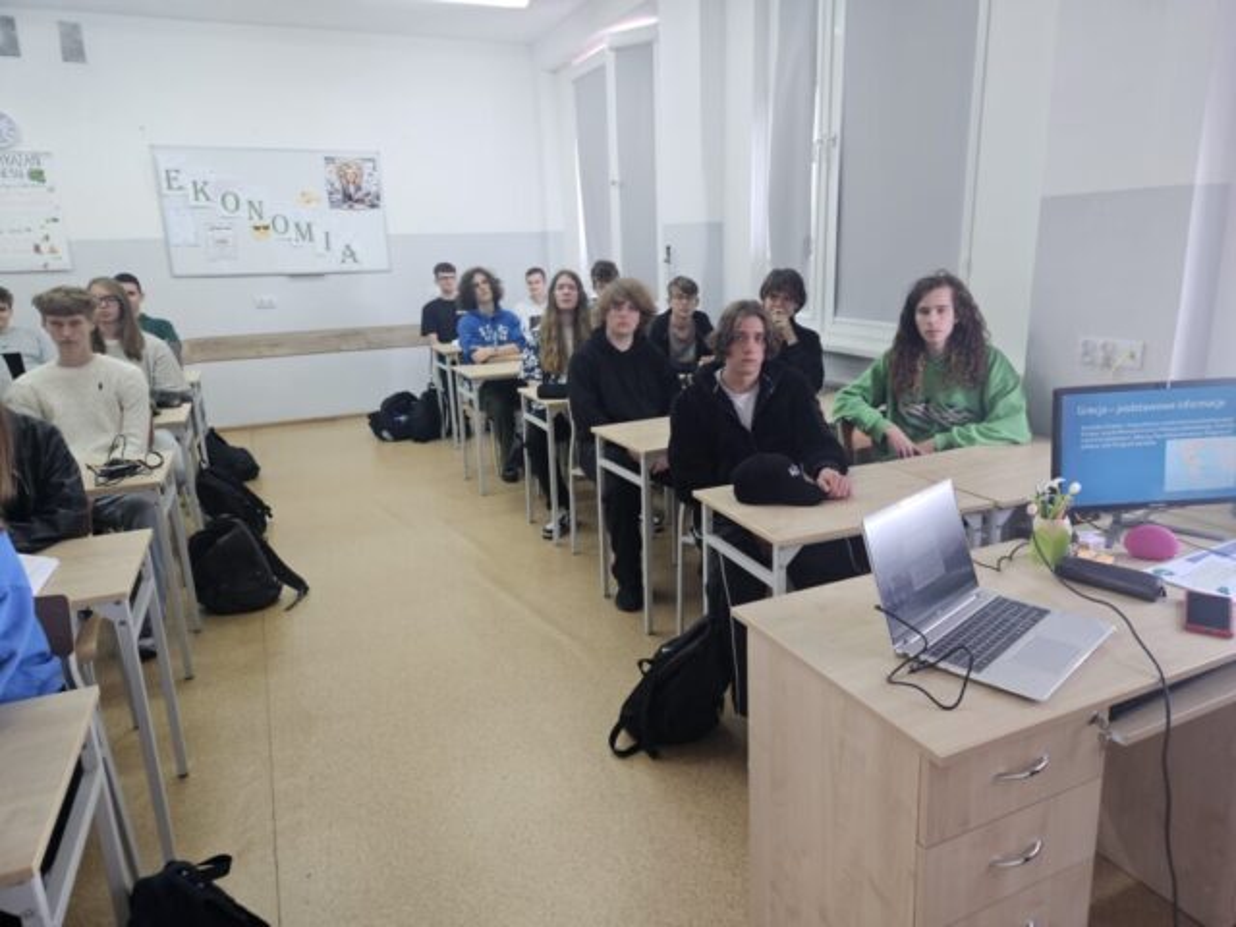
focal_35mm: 23
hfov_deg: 73.9
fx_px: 821
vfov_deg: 58.9
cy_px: 464
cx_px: 618
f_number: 1.8
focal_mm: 5.4
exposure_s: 1/100
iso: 160
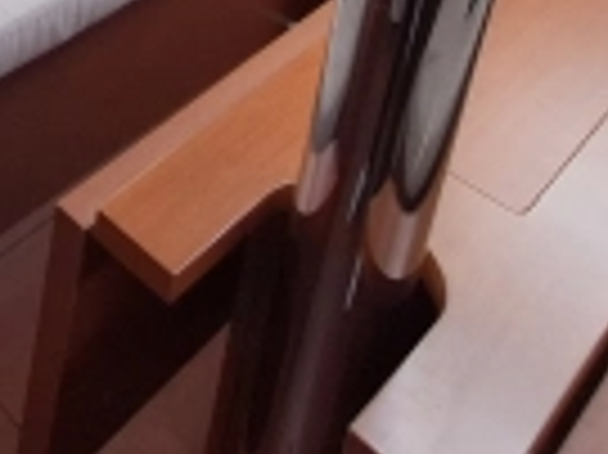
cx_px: -243
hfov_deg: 27.8
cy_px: -375
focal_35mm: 53
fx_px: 930
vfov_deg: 19.8
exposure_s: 1/50
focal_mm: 1.74
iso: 40
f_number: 2.2
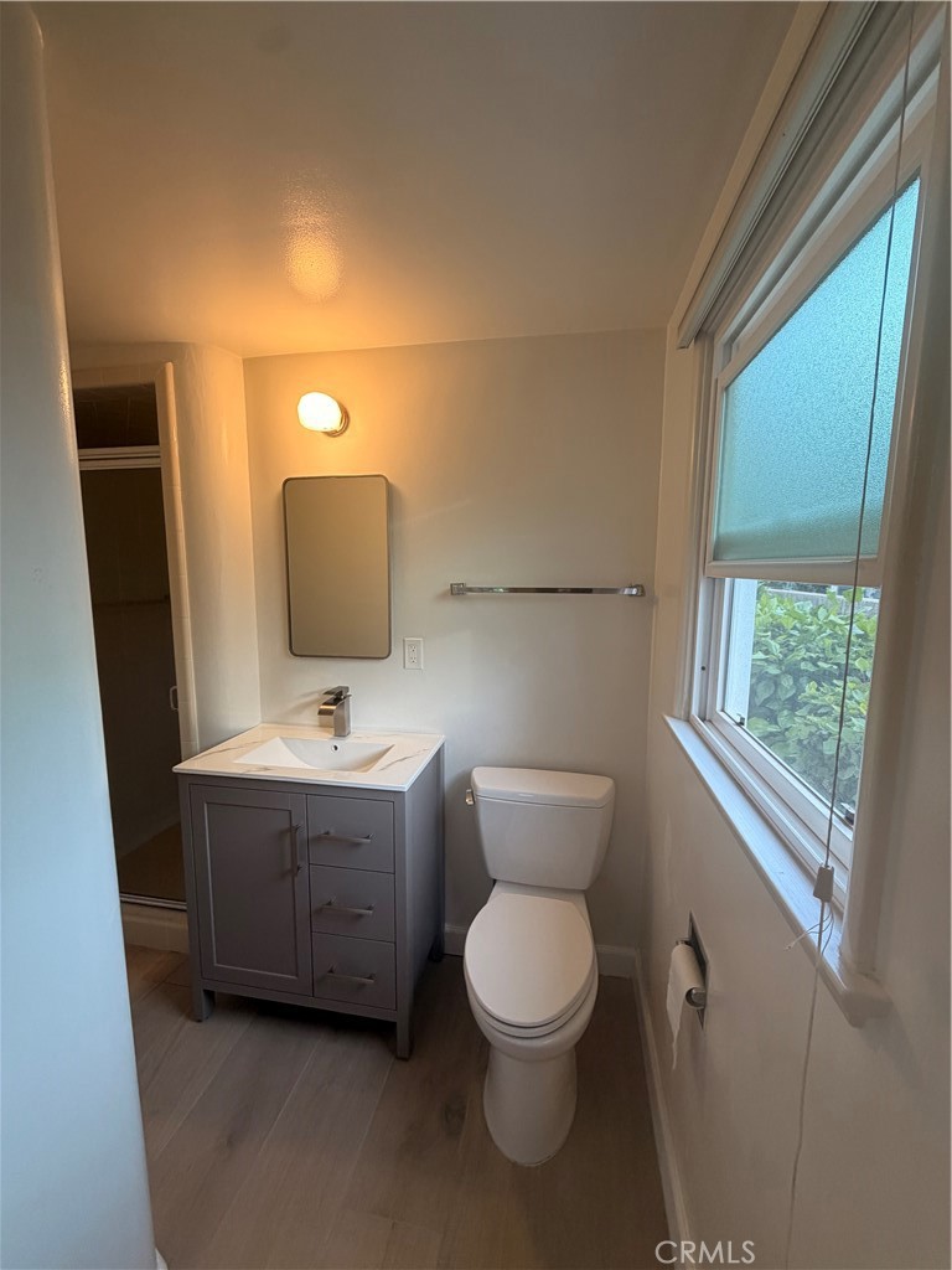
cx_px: 476
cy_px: 635
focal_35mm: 14
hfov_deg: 85.7
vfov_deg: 102.1
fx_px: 513
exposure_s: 1/120
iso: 160
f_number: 2.2
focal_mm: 2.22
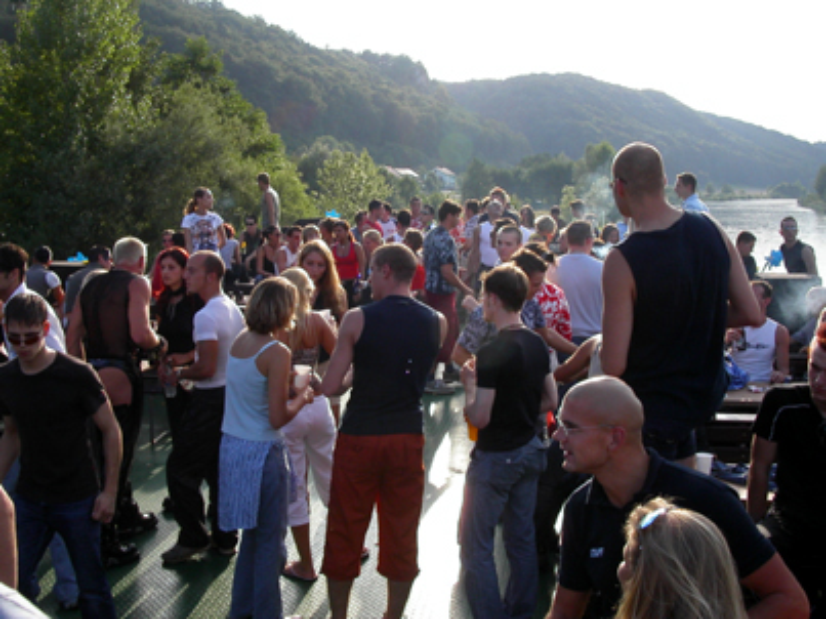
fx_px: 906
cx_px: 413
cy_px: 310
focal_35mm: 38
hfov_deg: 49.0
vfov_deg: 37.7
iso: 100
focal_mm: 7.8
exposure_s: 1/125
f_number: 8
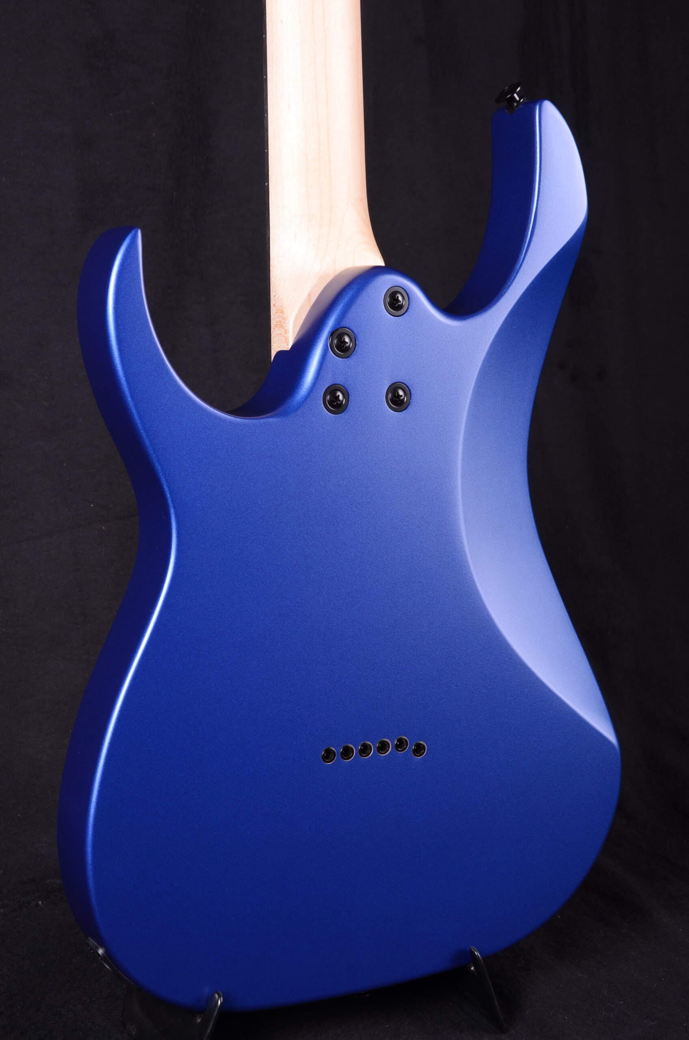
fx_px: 1816
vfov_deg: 32.0
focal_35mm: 63
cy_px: 520
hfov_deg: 21.5
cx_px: 344
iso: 200
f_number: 11
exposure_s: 1/200
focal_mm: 42
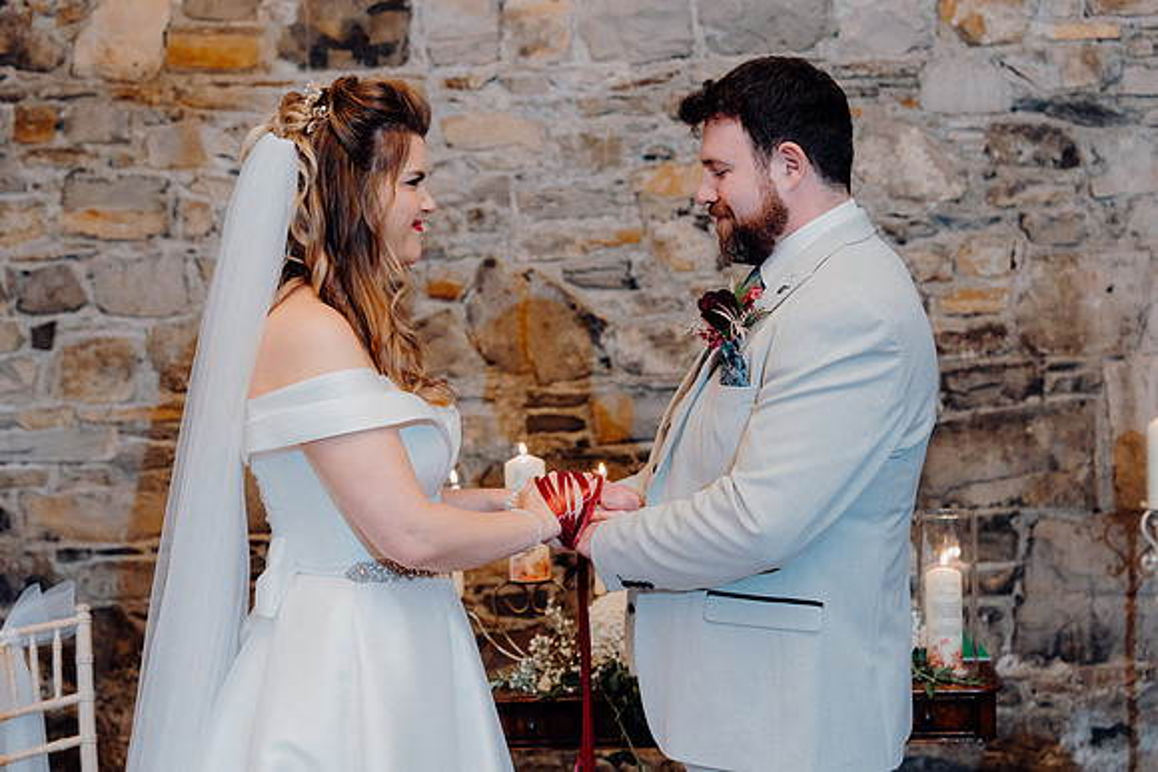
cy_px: 386
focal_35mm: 58
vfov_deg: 23.4
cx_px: 579
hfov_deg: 34.5
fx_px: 1866
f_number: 3.5
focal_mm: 58
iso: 2500
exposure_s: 1/200
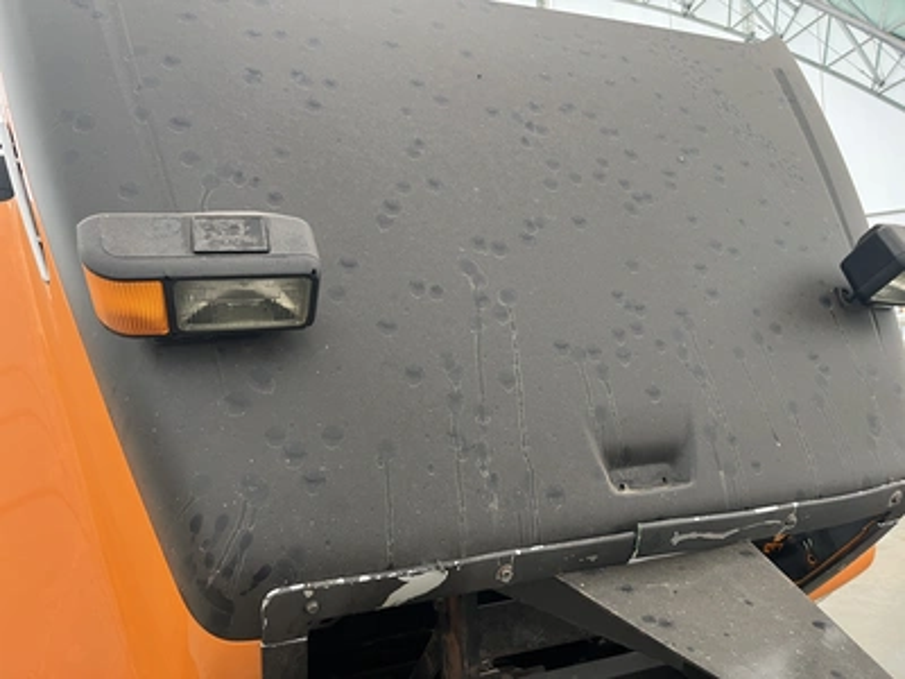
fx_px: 680
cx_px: 452
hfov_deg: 67.3
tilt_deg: +3.8
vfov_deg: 53.1
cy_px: 340
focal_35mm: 26
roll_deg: +2.1
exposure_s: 1/93
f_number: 1.6
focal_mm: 5.1
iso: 125
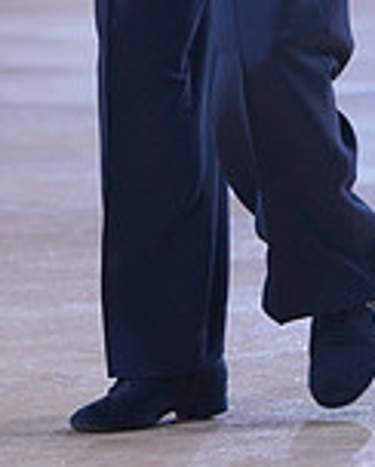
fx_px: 5954
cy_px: -197
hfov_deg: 3.6
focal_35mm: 430
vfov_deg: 4.5
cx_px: 201
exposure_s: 1/400
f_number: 4
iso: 800
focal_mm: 120
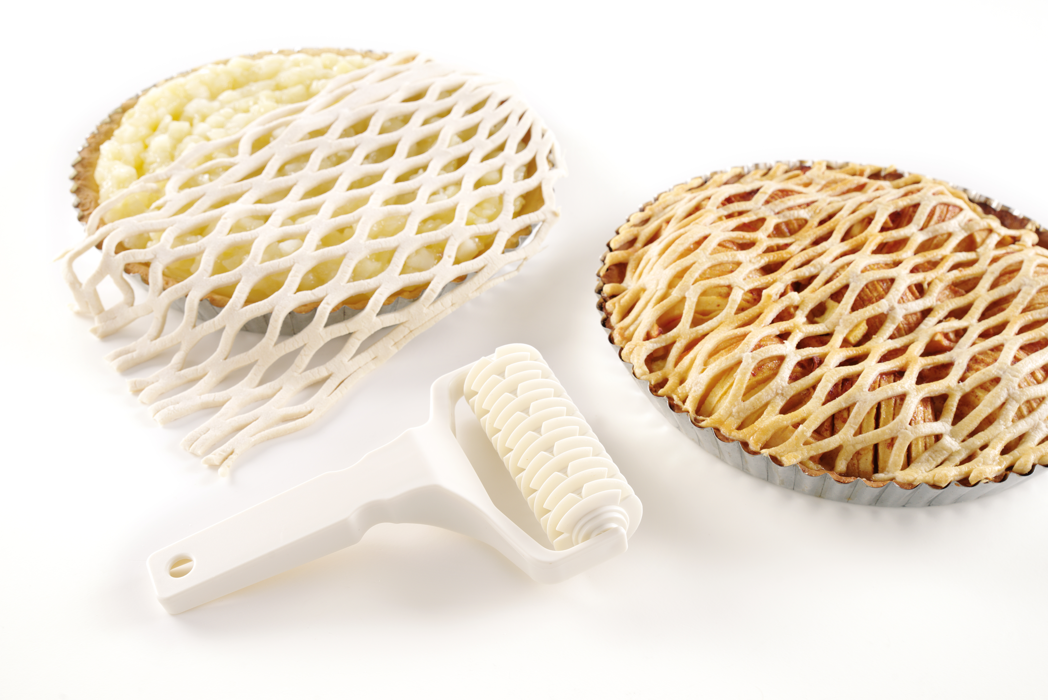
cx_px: 524
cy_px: 350
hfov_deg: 37.5
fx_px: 1543
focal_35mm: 53
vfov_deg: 25.5
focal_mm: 53
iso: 200
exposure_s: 1/80
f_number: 11
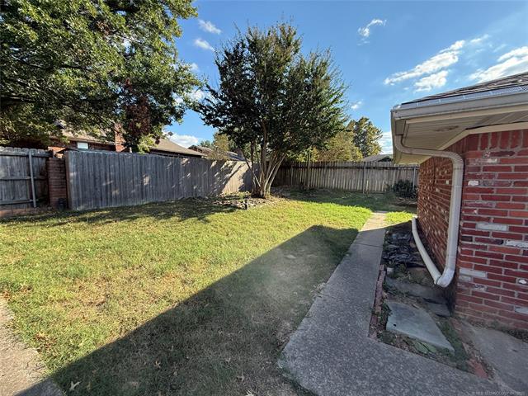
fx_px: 214
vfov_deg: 85.7
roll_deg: +0.1
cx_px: 264
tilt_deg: -4.6
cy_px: 198
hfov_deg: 102.1
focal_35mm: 14
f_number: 2.2
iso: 64
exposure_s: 1/726
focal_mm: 2.22
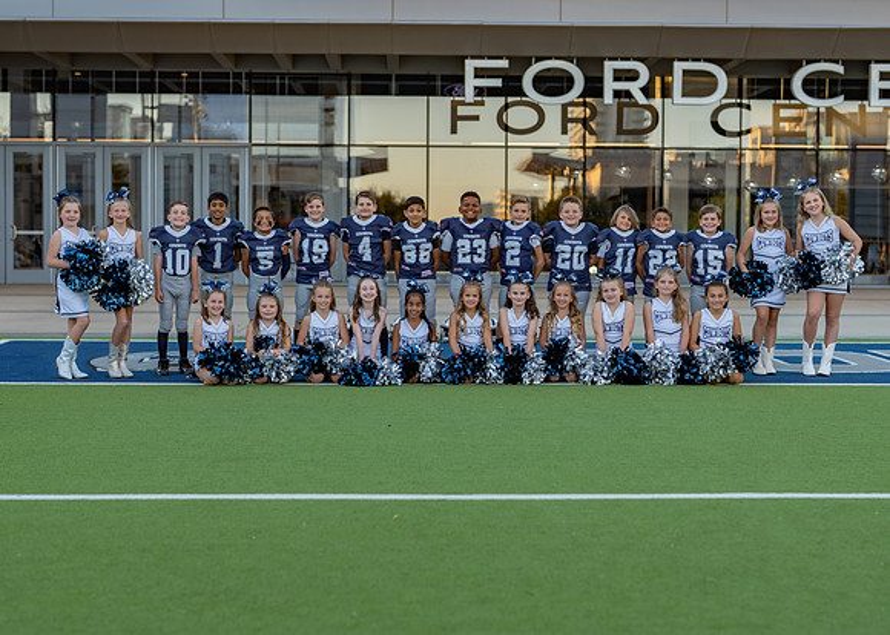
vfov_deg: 23.4
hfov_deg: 32.4
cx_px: 447
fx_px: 1531
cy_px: 306
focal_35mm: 61
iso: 100
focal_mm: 50
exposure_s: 1/320
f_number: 2
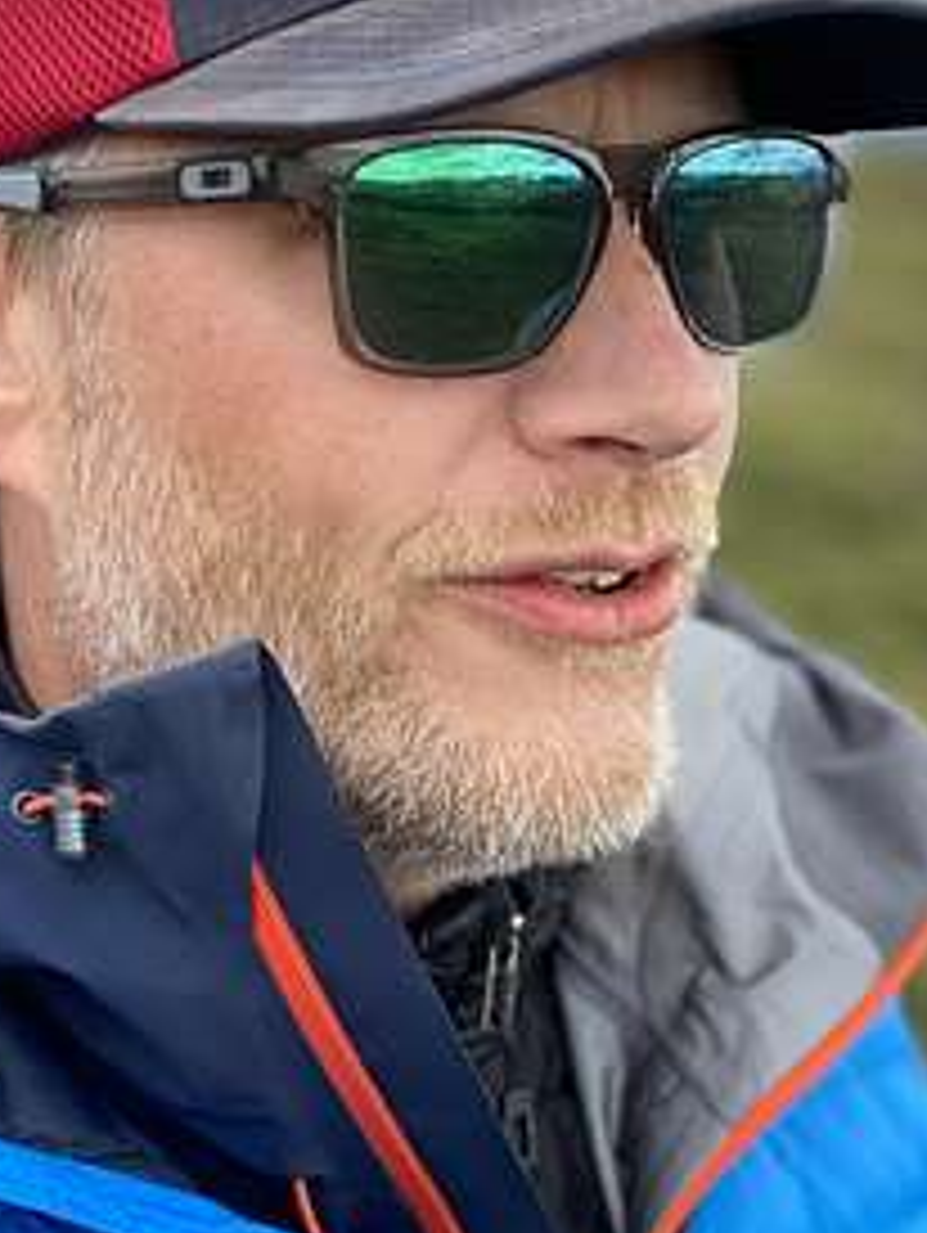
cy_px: 346
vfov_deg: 21.4
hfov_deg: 16.2
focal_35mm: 91
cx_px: 306
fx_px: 3244
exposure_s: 1/304
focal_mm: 6
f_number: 2
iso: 20
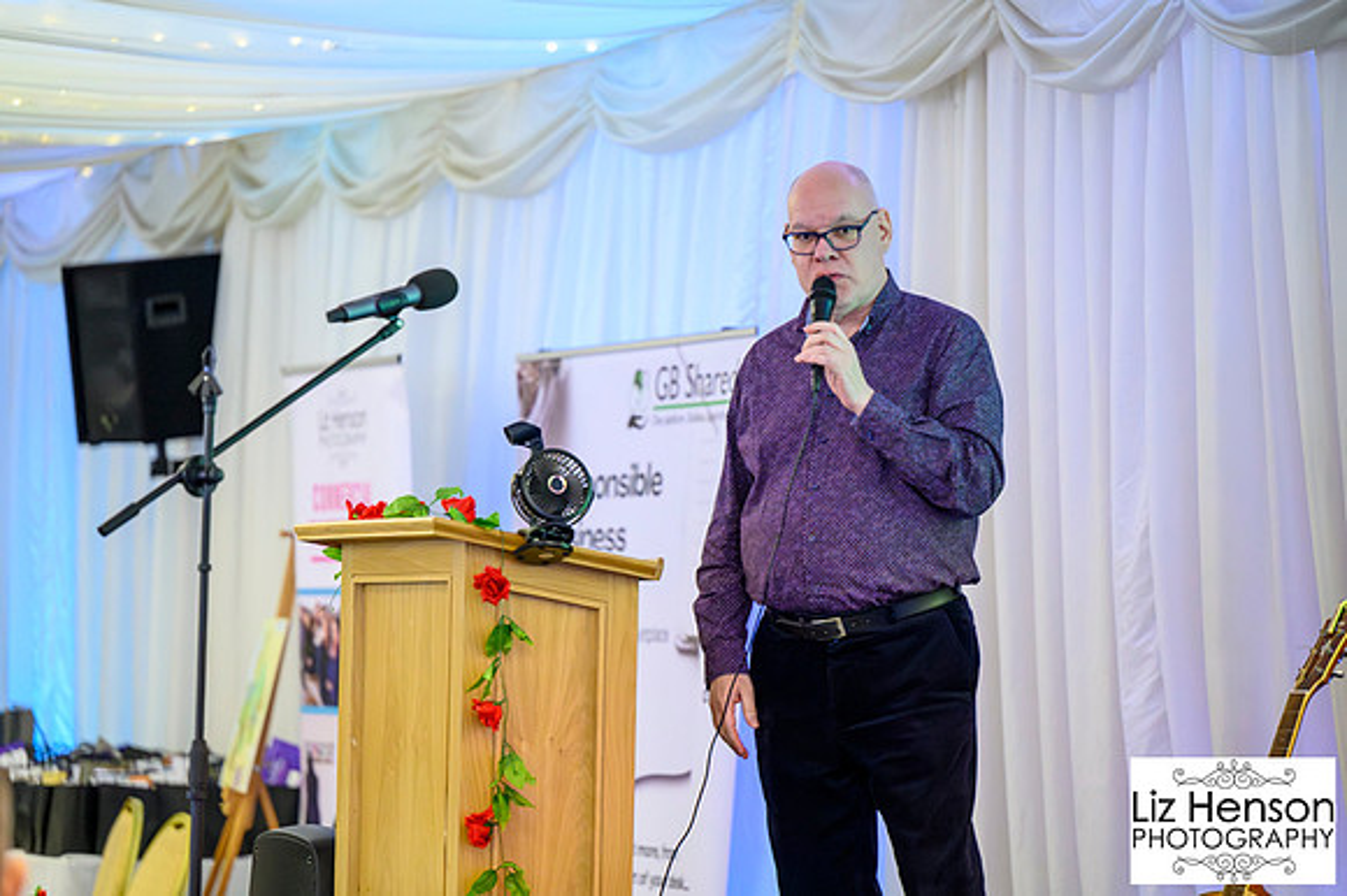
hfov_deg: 14.5
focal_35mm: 141
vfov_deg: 9.7
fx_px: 5289
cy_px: 448
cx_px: 674
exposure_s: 1/200
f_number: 2.8
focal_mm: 140
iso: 12800
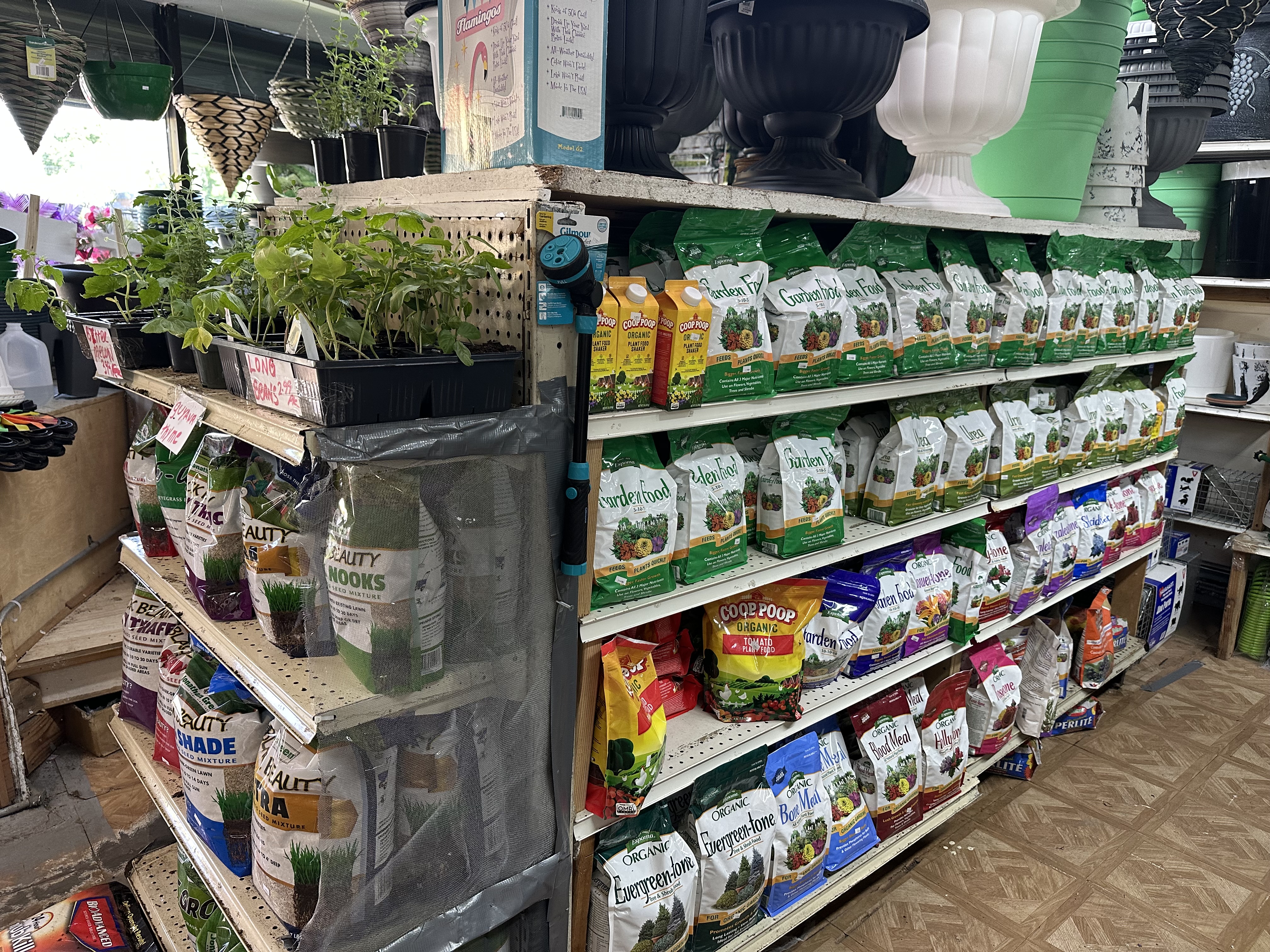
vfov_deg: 56.8
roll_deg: -2.0
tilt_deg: -13.1
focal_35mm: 24
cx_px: 635
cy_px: 476
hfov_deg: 71.6
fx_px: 881
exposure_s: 1/120
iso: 200
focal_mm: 6.86
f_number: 1.78
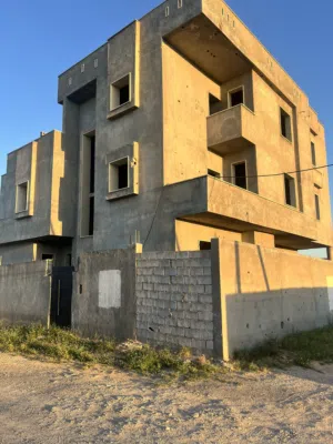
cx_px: 166
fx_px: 333
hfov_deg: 53.1
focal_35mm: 26
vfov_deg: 67.3
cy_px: 222
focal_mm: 5.1
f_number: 1.6
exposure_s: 1/742
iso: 50
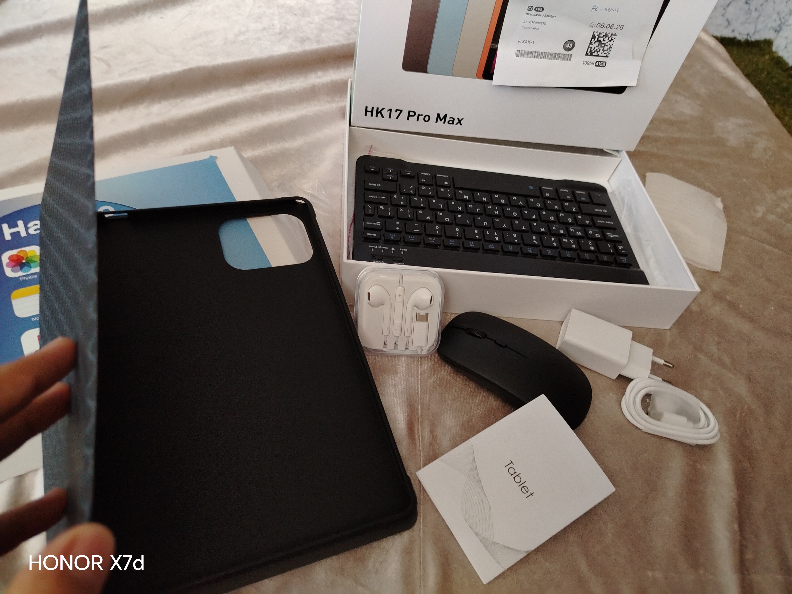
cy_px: 297
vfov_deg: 56.8
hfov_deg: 71.6
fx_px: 549
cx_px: 396
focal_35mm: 24
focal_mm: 5.25
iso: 1625
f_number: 1.75
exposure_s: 1/33.3
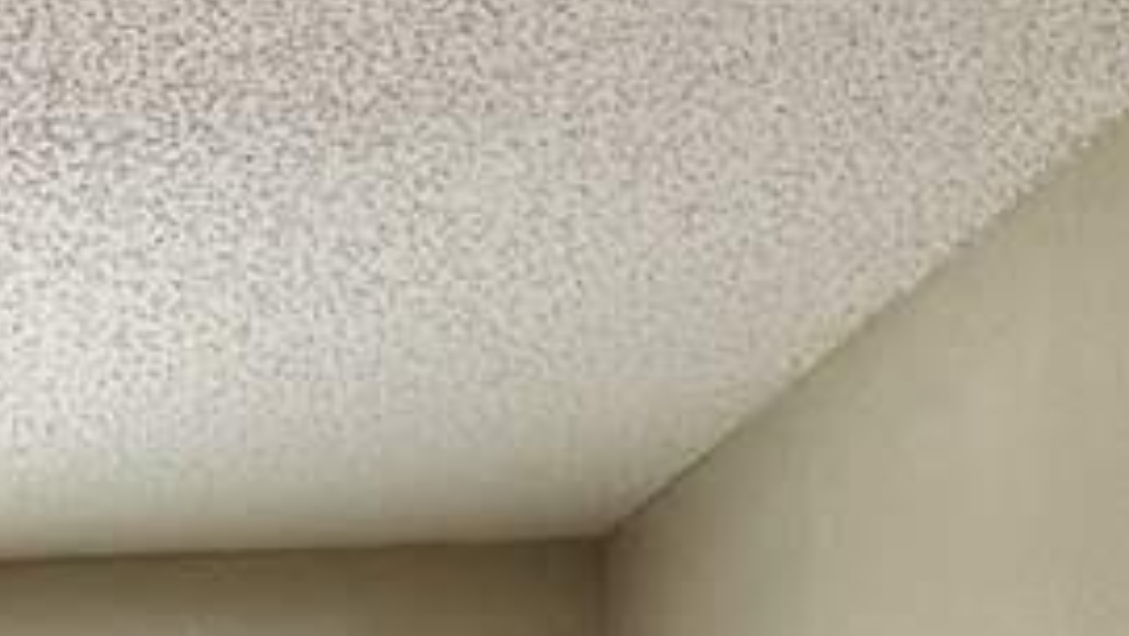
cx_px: -1292
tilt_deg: -3.3
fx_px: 5929
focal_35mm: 198
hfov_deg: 9.9
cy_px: 2255
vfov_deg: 5.5
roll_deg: +1.6
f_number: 1.78
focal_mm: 6.76
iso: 250
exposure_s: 1/60
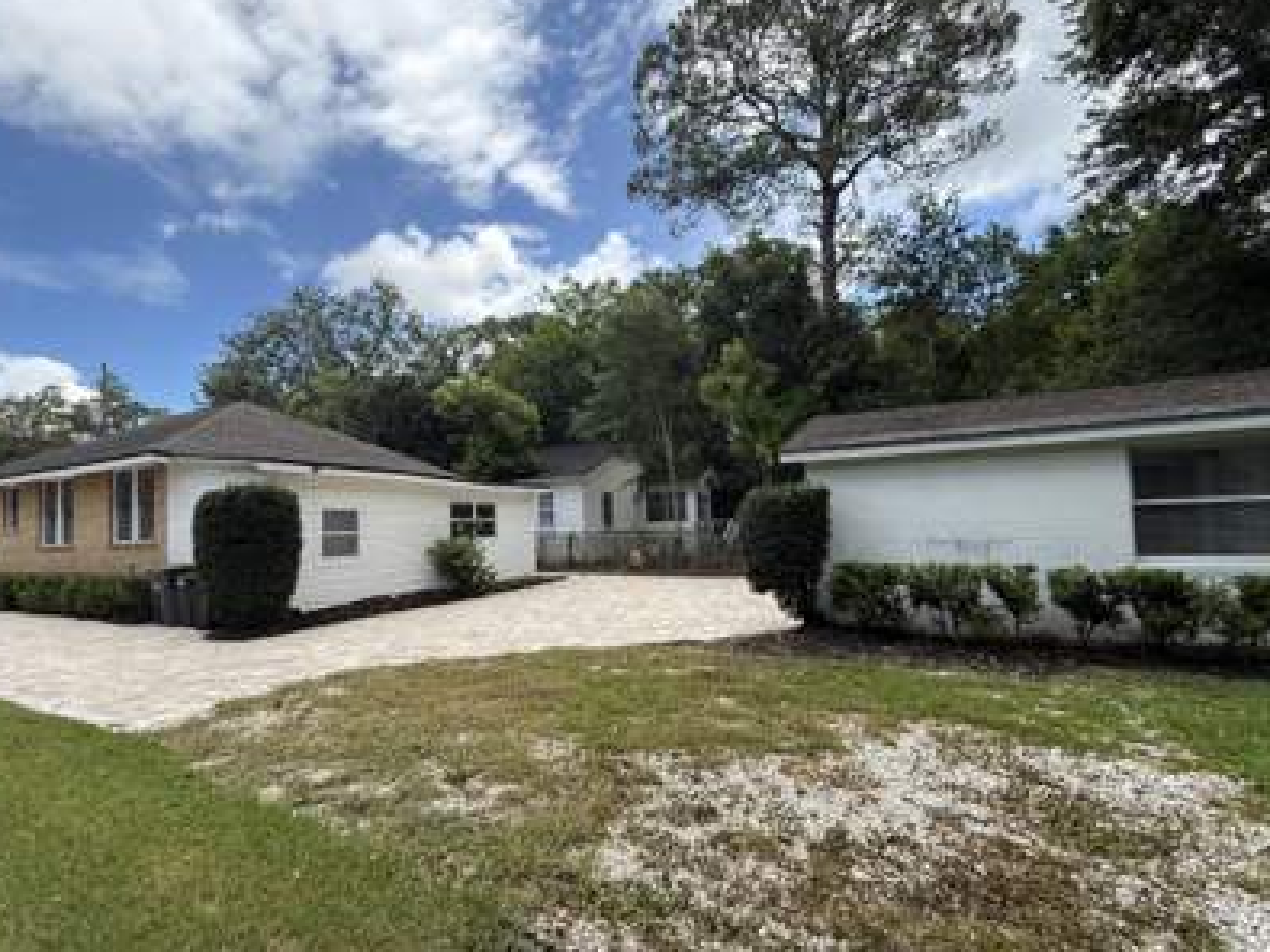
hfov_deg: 90.8
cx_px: 576
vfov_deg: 74.6
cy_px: 503
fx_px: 624
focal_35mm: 17
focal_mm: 2.22
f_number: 2.2
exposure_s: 1/1068
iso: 64
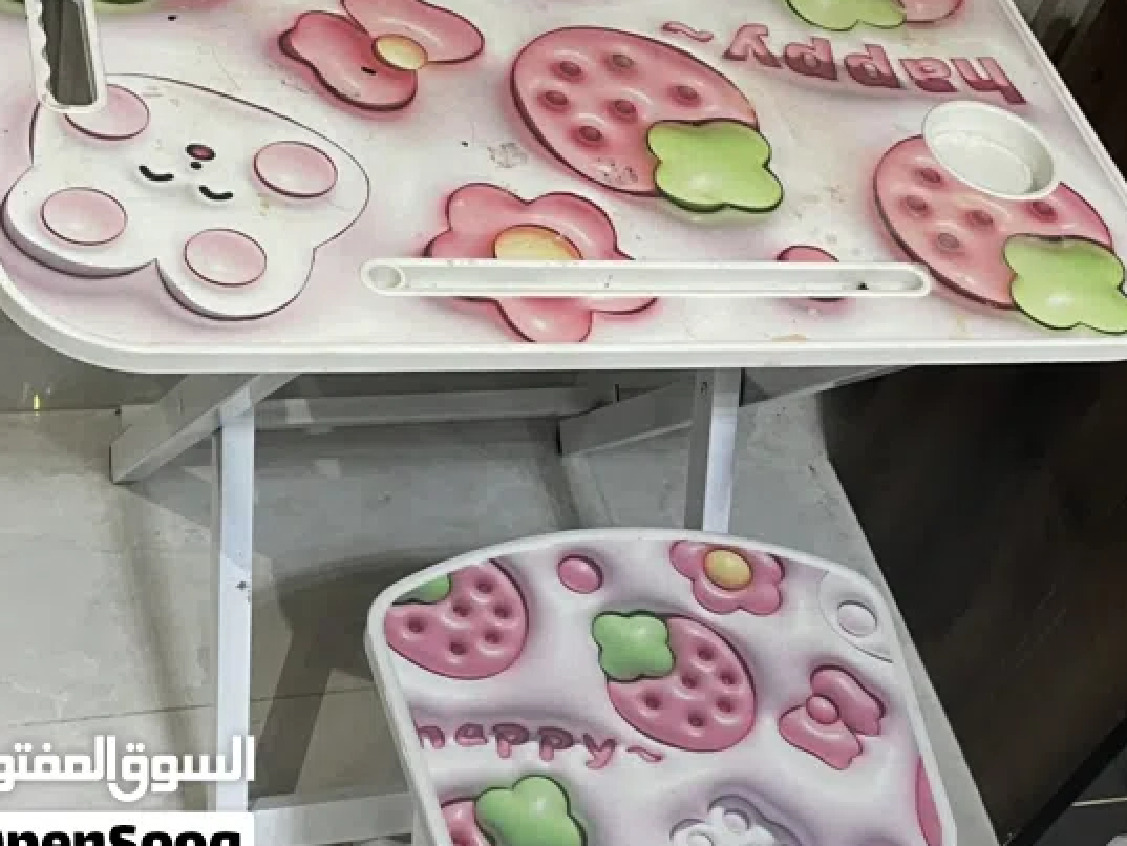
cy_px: 432
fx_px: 1009
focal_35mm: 31
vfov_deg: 45.5
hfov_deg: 58.3
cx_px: 571
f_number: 1.6
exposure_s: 1/60
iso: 400
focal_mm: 4.2
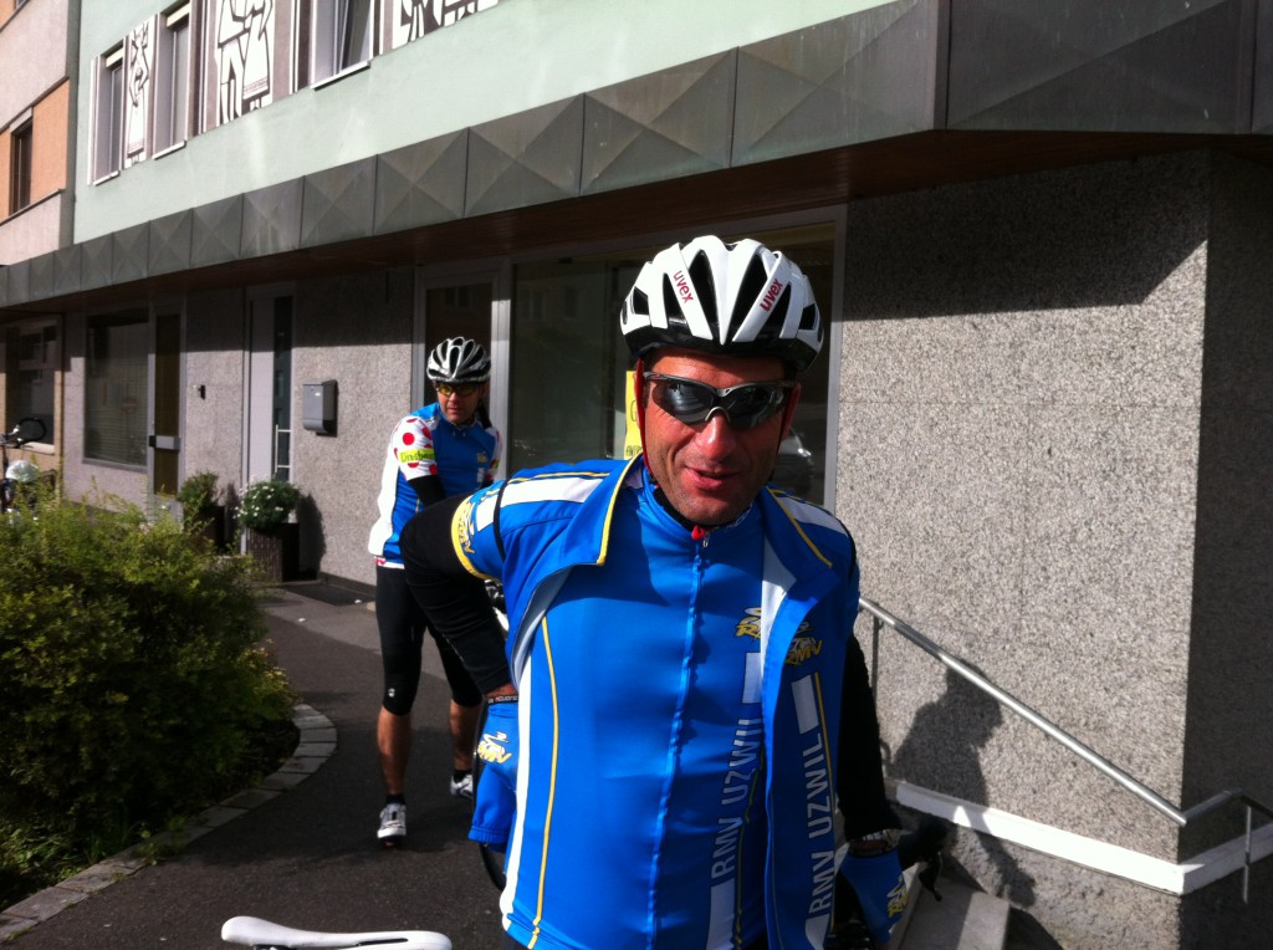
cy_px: 475
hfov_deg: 52.7
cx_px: 636
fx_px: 1285
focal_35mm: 35
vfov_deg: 40.6
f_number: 2.8
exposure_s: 1/1508
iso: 80
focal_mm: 3.85
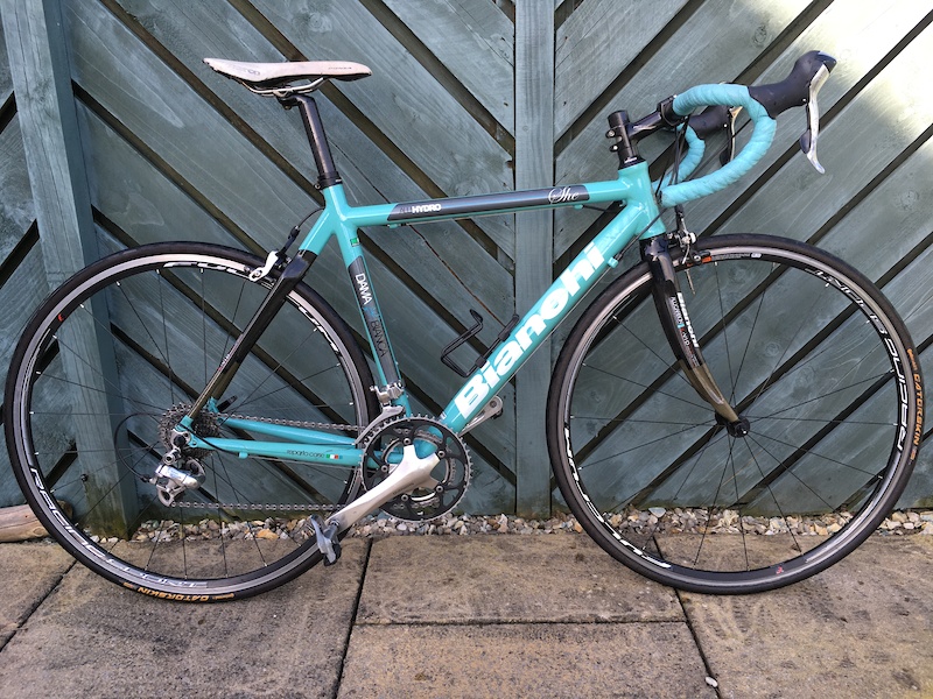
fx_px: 782
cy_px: 350
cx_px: 466
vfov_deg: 48.2
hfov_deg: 61.7
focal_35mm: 29
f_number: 2.2
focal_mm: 4.15
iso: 25
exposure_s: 1/146
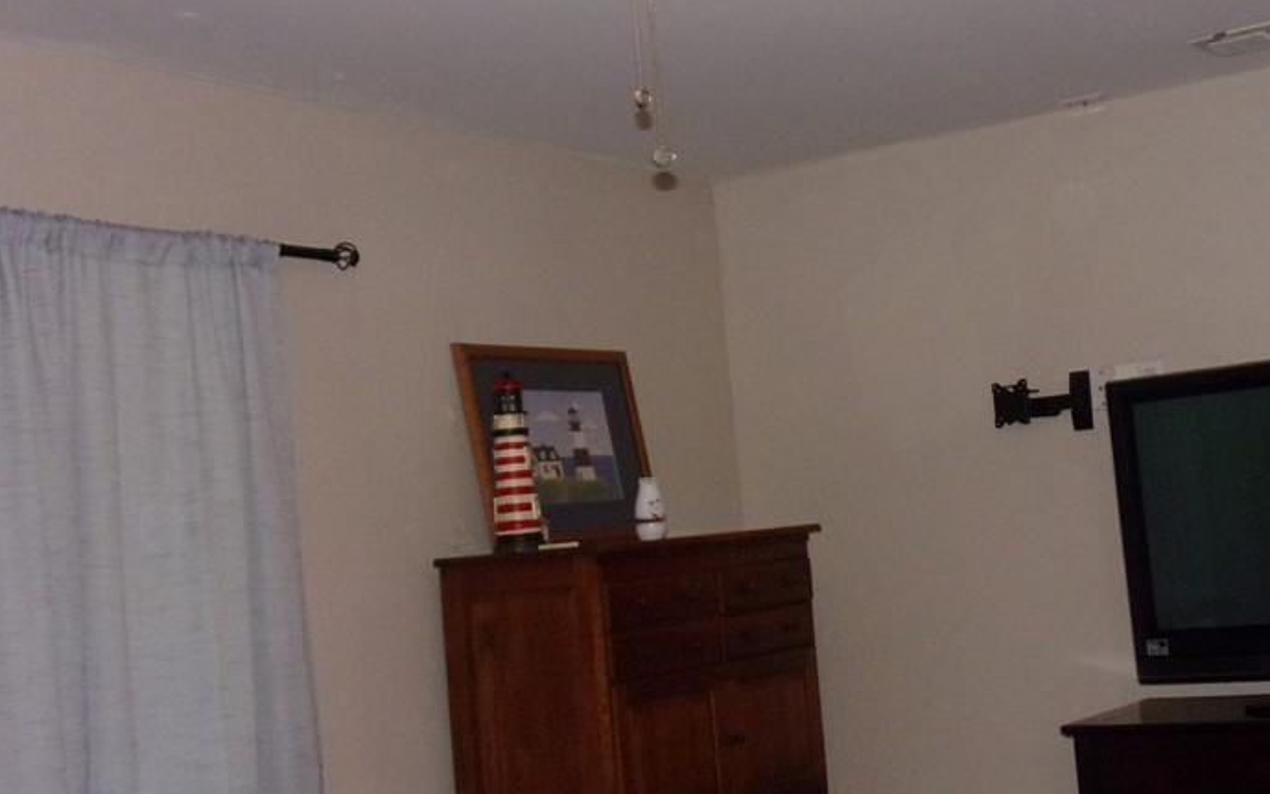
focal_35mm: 52
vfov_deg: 24.9
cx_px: 877
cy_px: 426
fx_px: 1800
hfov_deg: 38.3
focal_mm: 5.9
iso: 250
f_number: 3.7
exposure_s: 1/34
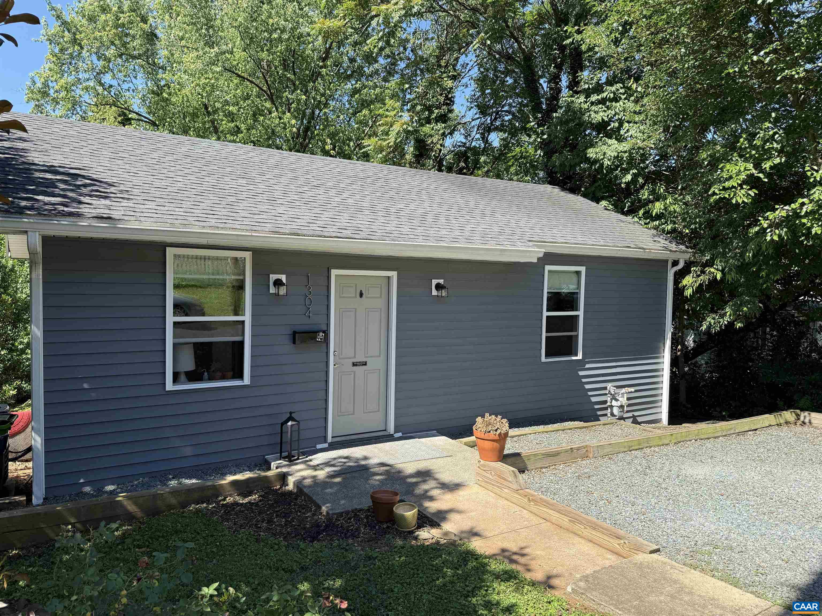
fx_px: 570
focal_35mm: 24
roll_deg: -1.0
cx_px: 411
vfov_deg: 56.8
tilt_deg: -2.8
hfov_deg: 71.6
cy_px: 308
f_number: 1.78
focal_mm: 6.76
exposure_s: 1/1292
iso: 80
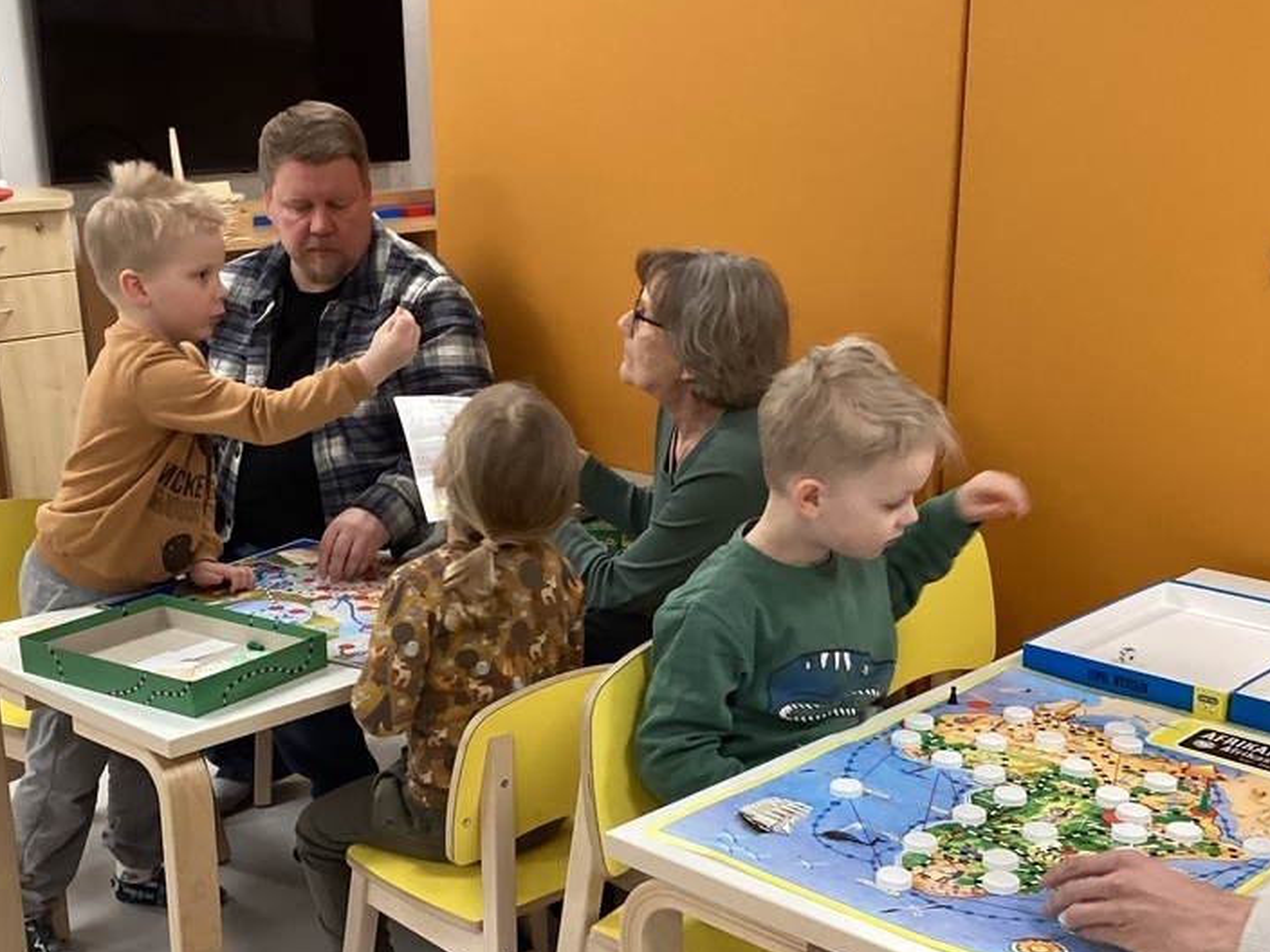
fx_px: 1724
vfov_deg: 30.5
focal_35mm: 47
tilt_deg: -19.6
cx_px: 638
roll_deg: -0.7
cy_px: 673
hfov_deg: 40.4
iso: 250
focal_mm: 3.3
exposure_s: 1/50
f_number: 2.4
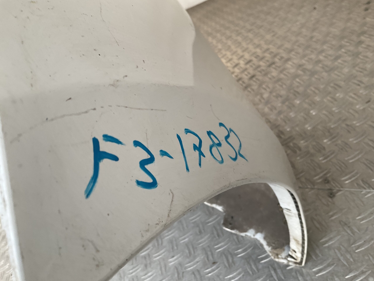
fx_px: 313
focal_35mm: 29
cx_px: 187
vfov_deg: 48.2
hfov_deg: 61.7
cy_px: 140
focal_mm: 3
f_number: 1.8
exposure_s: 1/60
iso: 40
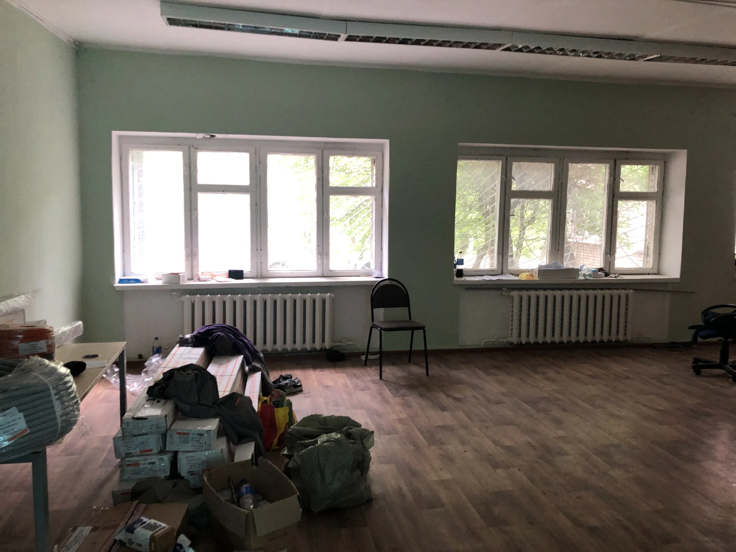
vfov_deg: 49.7
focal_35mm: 28
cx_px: 368
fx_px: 595
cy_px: 276
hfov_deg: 63.4
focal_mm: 3.99
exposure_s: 1/17
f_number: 1.8
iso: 50
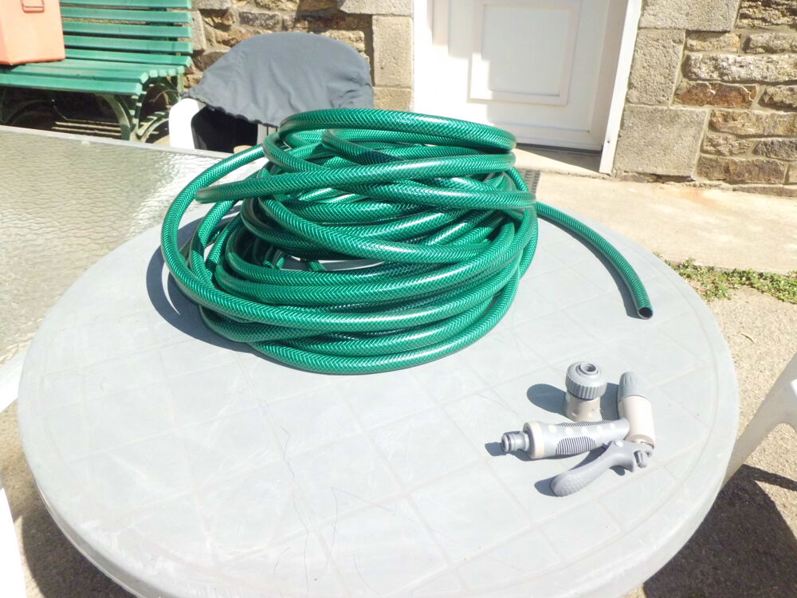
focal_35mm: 26
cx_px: 398
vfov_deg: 53.1
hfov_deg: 67.3
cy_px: 299
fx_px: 599
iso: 200
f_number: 7.9
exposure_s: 1/250
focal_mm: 4.7
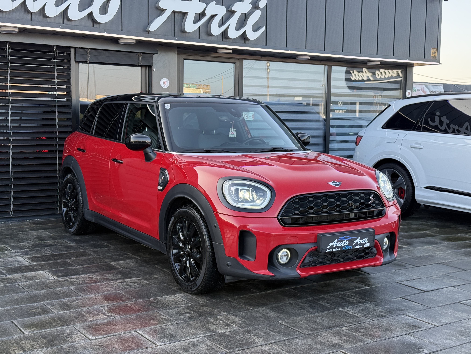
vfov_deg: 30.3
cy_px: 177
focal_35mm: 48
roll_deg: -0.5
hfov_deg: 39.7
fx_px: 653
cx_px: 236
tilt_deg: -4.4
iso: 64
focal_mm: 6.76
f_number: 1.78
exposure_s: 1/302
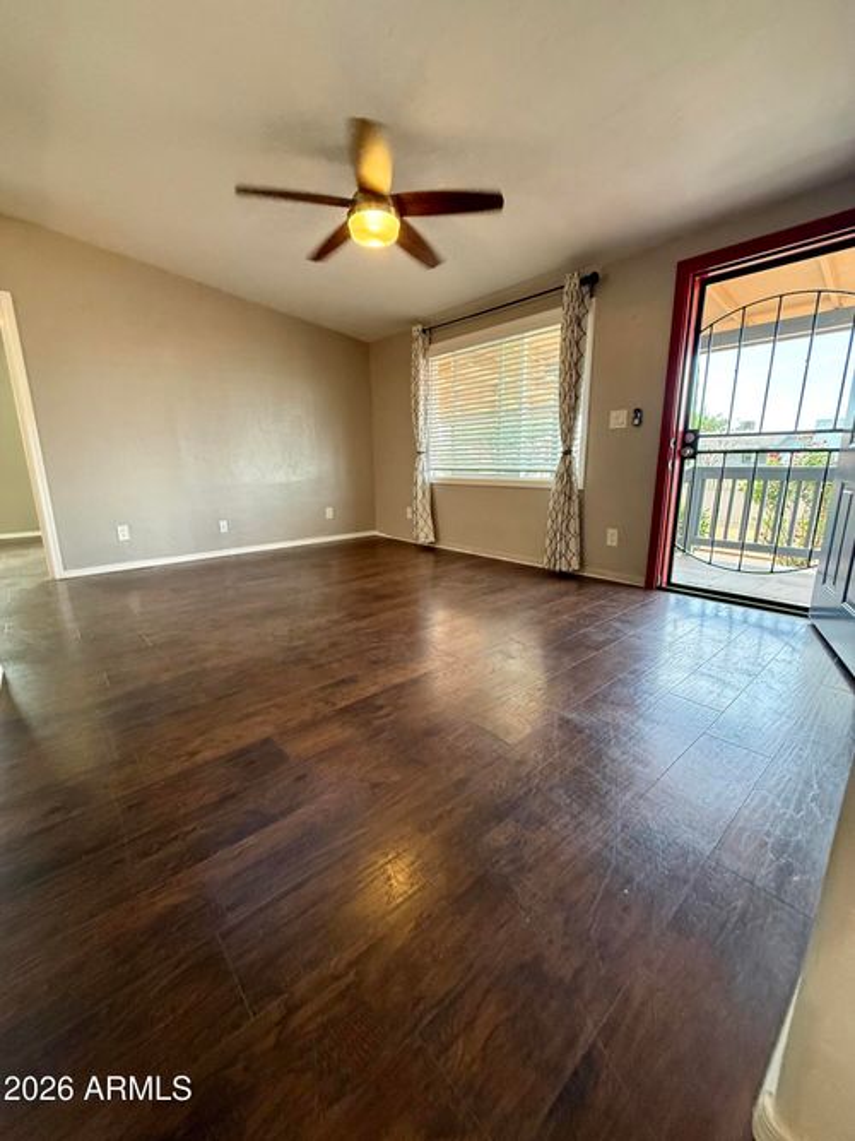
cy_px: 570
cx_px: 428
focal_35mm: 14
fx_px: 461
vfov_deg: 102.1
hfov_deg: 85.7
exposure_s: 1/120
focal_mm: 2.22
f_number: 2.2
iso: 500
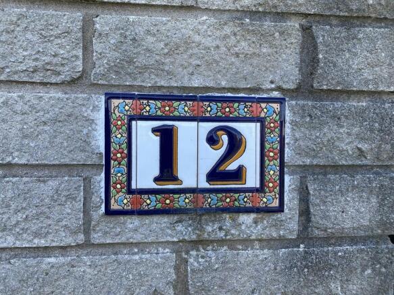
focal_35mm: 26
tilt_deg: -1.7
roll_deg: -0.6
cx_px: 197
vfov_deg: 53.0
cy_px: 148
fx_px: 296
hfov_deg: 67.3
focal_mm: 4.25
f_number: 1.8
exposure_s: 1/467
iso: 32
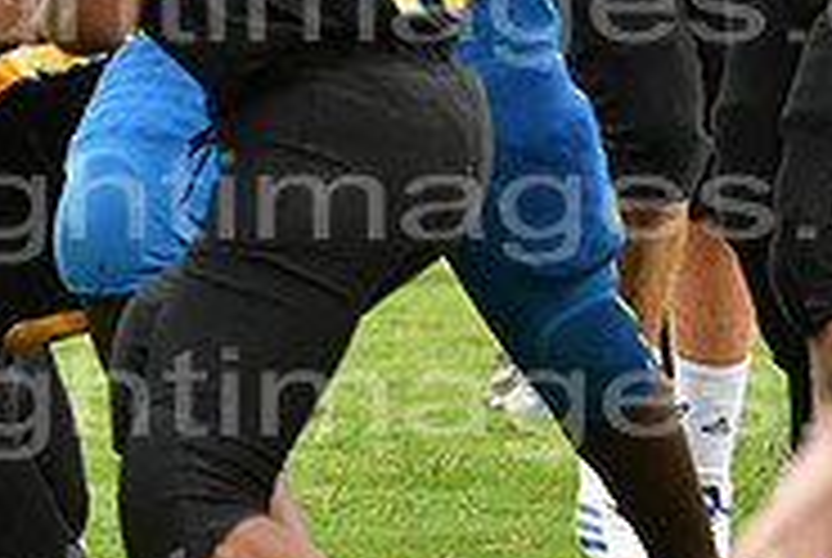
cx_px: 139
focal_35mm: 658
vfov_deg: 2.1
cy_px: -88
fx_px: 15231
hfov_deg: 3.1
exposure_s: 1/1600
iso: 800
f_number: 3.5
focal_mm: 140
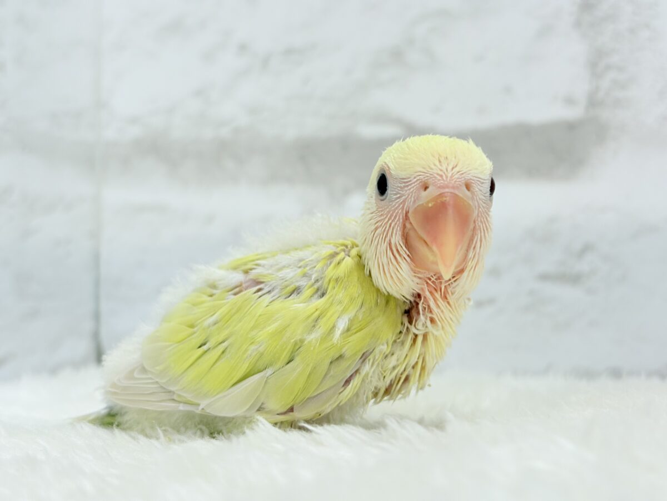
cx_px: 334
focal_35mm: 52
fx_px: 1002
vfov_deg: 28.0
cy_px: 250
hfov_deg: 36.8
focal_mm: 5.96
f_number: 1.6
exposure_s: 1/100
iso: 64
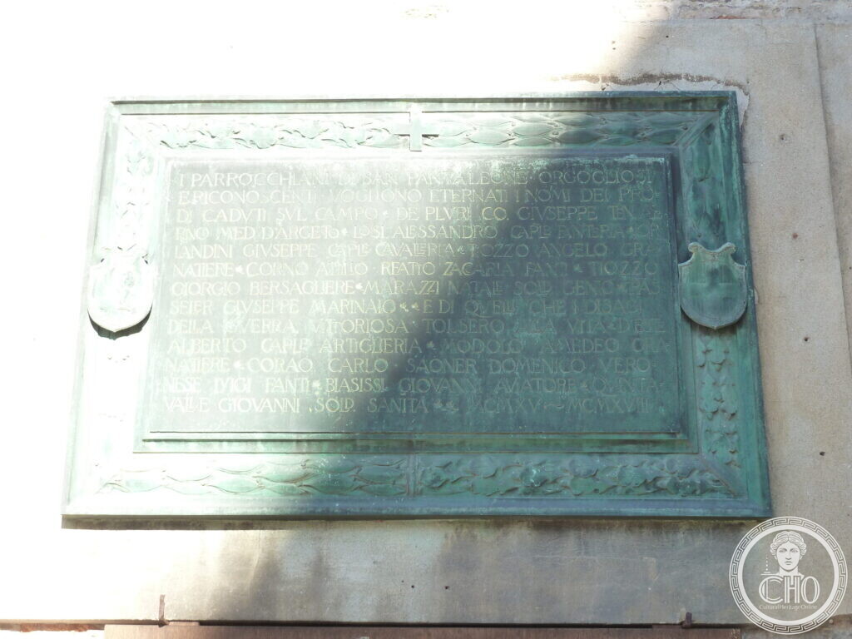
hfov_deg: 36.8
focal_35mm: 52
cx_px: 426
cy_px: 320
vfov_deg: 28.0
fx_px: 1280
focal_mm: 8.5
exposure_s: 1/100
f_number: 3.8
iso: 125
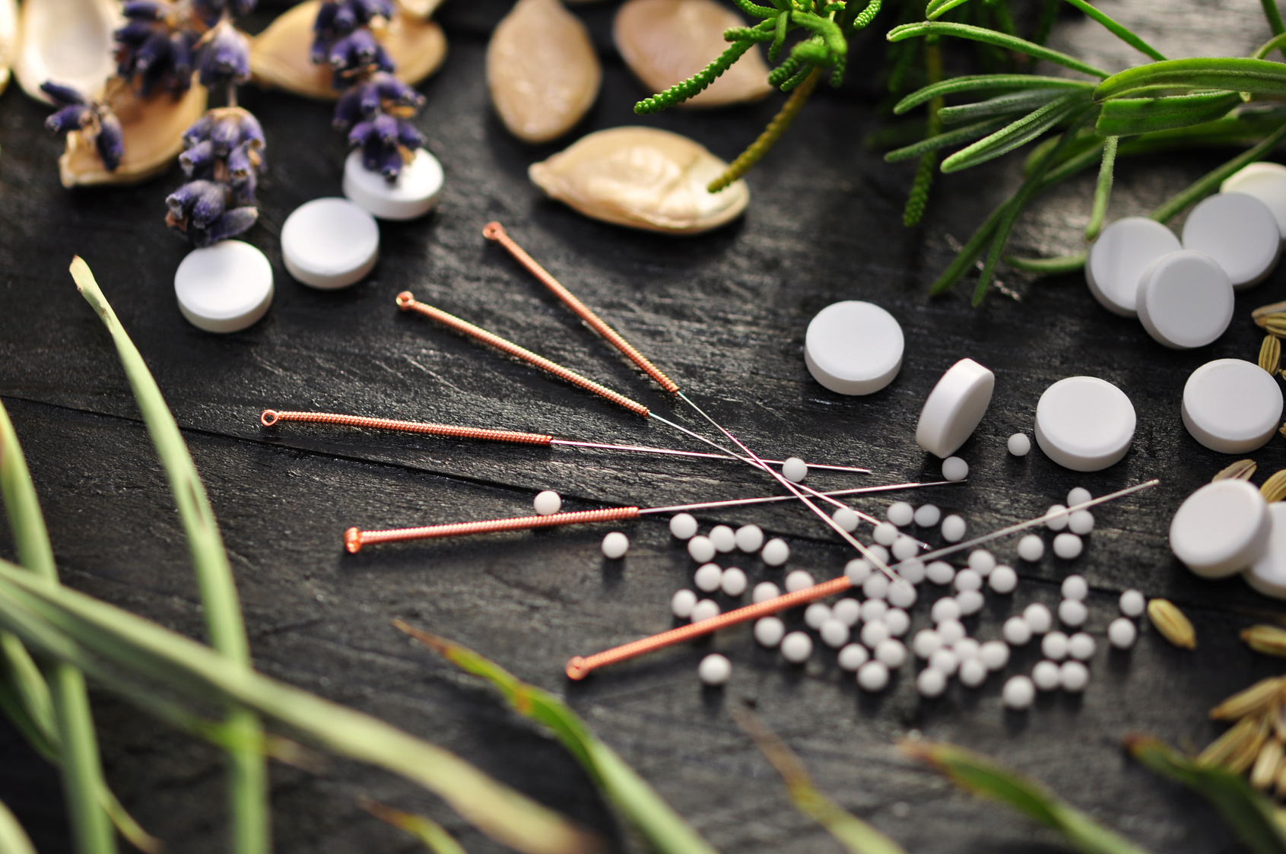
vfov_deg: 15.2
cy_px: 427
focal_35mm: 90
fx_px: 3211
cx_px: 643
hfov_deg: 22.6
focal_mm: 60
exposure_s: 1/50
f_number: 3
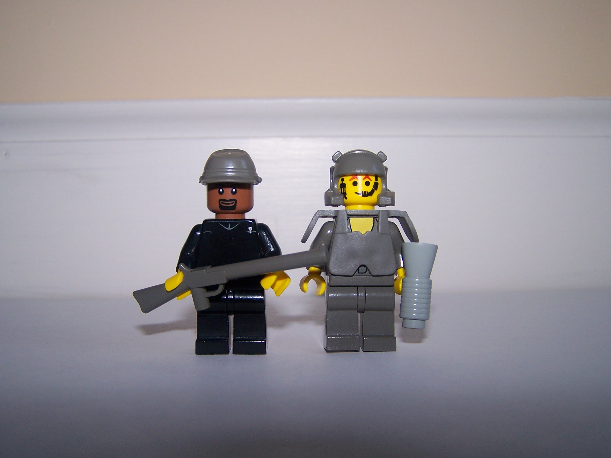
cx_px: 306
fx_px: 671
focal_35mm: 38
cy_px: 229
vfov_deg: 37.7
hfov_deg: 49.0
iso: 80
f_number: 2.8
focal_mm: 6.3
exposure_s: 1/50
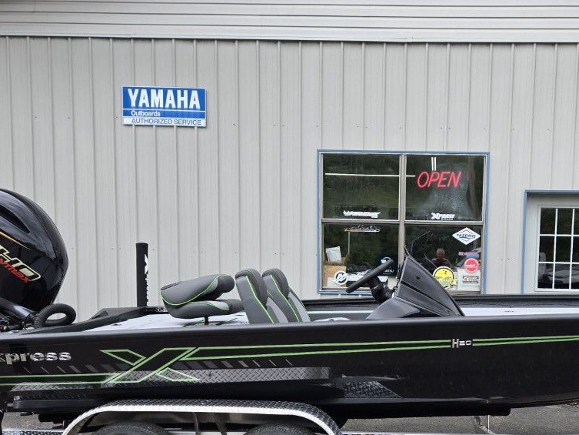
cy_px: 329
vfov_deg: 32.2
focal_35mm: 44
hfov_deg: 42.2
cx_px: 397
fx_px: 736
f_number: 1.8
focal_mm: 5.4
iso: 25
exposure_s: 1/548
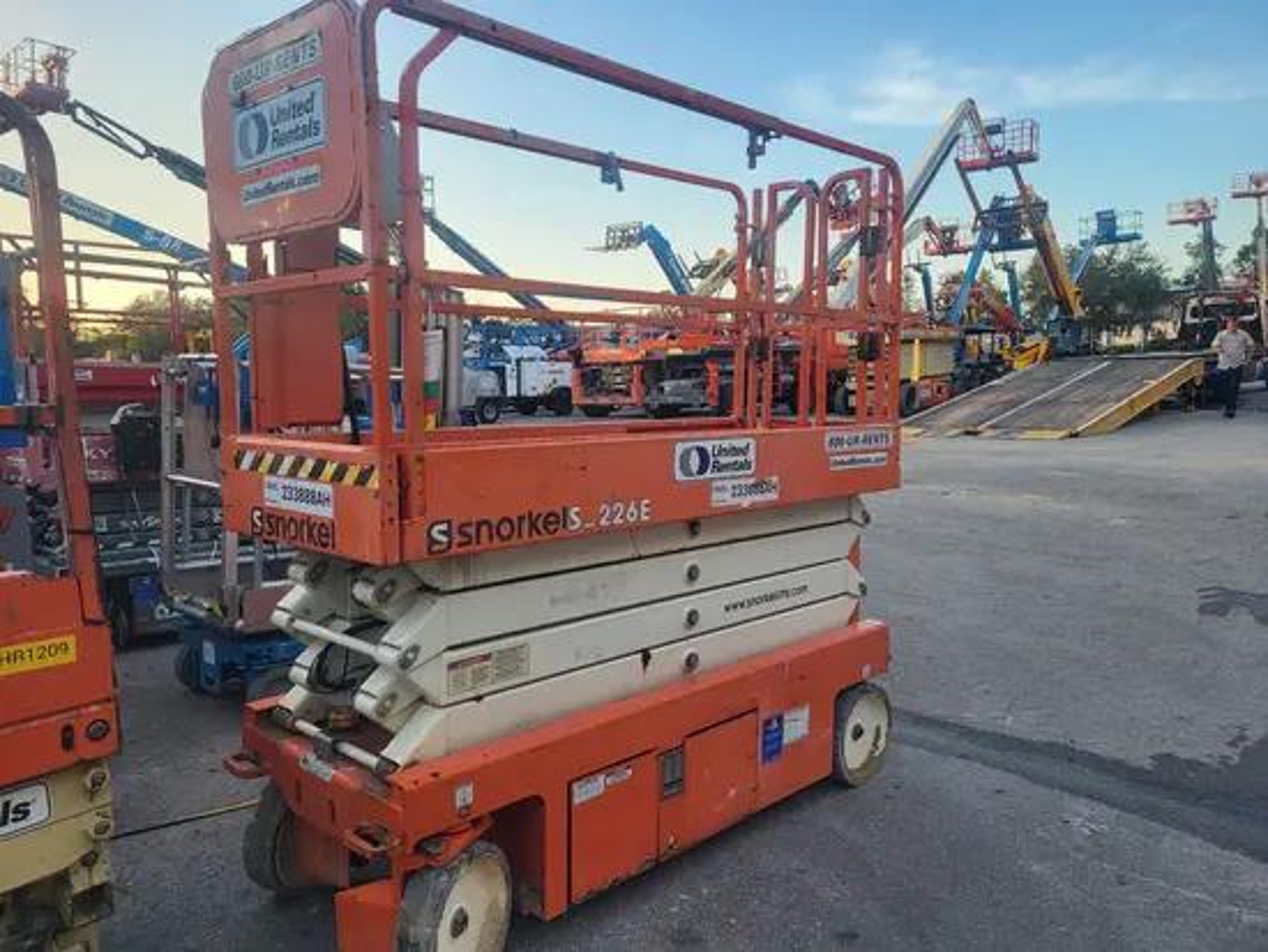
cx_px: 634
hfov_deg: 67.3
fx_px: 953
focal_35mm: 26
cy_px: 476
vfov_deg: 53.1
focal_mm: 5.4
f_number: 1.8
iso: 40
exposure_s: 1/423
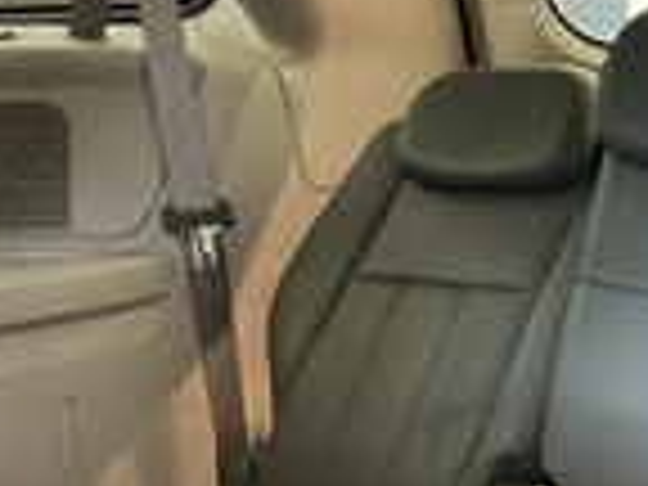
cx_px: 675
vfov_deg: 18.6
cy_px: 423
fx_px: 1460
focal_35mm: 78
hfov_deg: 23.8
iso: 640
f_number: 1.8
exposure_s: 1/25
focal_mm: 3
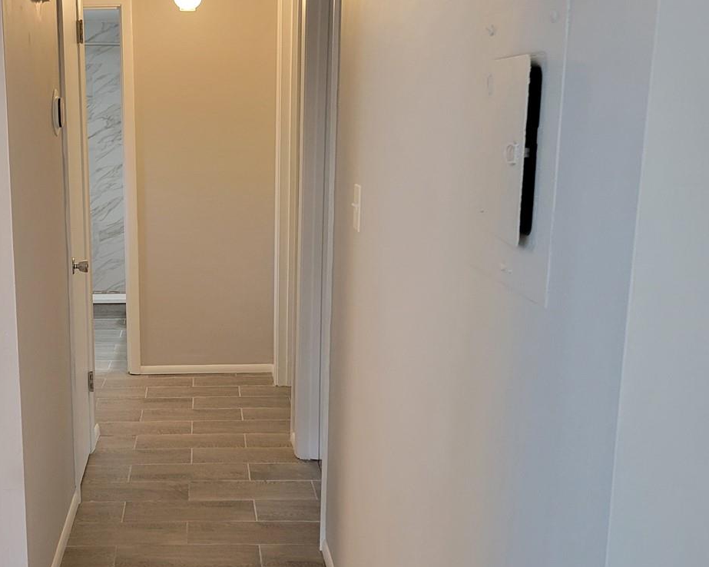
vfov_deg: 34.1
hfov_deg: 40.9
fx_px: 923
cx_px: 181
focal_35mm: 44
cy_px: 275
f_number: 1.8
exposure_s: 1/60
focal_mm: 5.4
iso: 200
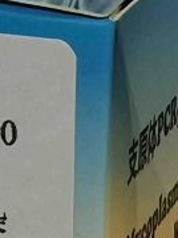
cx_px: -82
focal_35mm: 358
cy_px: 168
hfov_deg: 4.1
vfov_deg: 5.5
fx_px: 2457
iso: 125
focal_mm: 4.75
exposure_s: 1/100
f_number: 1.8
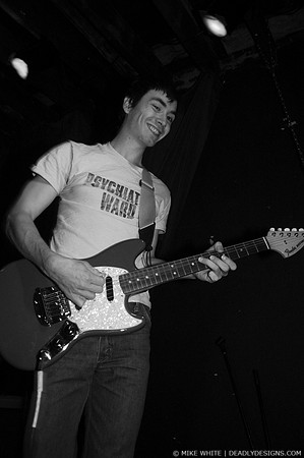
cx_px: 152
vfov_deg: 62.0
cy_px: 229
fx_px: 381
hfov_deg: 43.5
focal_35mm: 30
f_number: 2.8
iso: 800
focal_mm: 20
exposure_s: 1/15
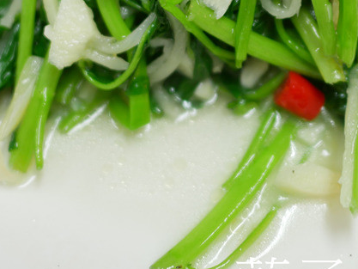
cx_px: 231
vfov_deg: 19.9
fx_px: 745
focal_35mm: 72
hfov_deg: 26.9
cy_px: 5
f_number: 1.7
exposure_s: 1/60
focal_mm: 15
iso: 200
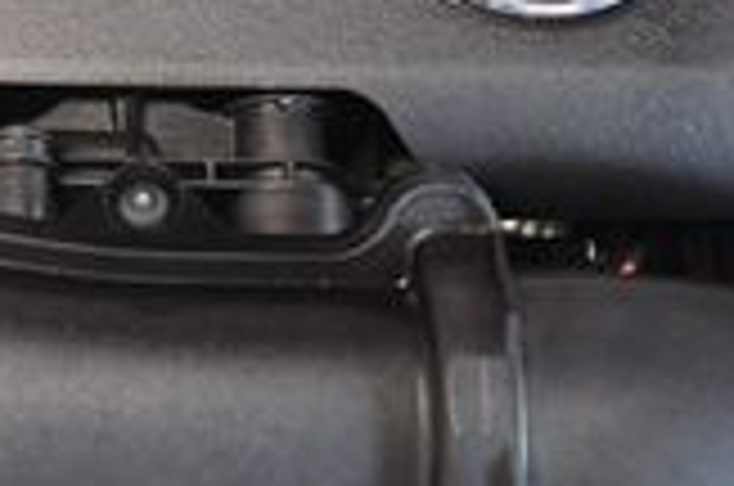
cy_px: -248
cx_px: -50
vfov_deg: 11.1
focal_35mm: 118
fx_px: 2401
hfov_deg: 16.9
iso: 3600
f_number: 3.5
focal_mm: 20
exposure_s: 1/60
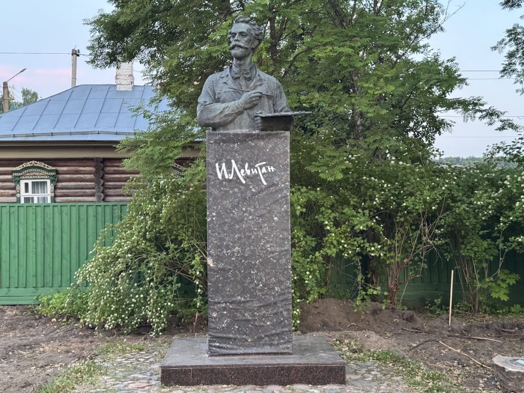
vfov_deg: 30.3
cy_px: 196
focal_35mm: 48
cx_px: 262
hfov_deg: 39.7
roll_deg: +0.9
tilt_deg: +2.4
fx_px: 727
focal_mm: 6.76
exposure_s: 1/25
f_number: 1.78
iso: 400
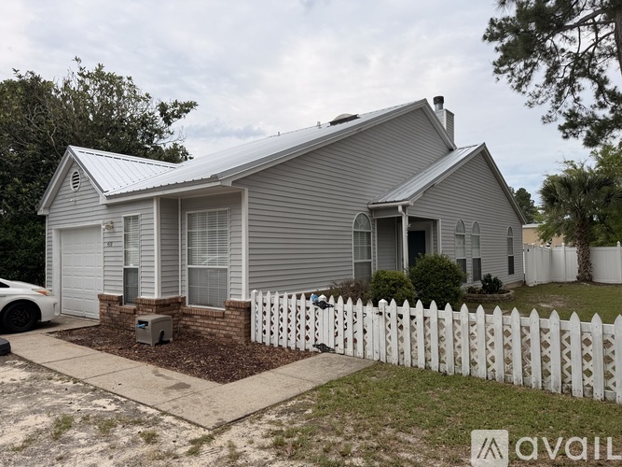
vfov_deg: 56.8
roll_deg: +0.6
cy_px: 234
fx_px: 431
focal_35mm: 24
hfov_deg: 71.6
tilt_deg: +2.8
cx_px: 311
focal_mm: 6.76
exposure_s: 1/6711
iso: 80
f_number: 1.78
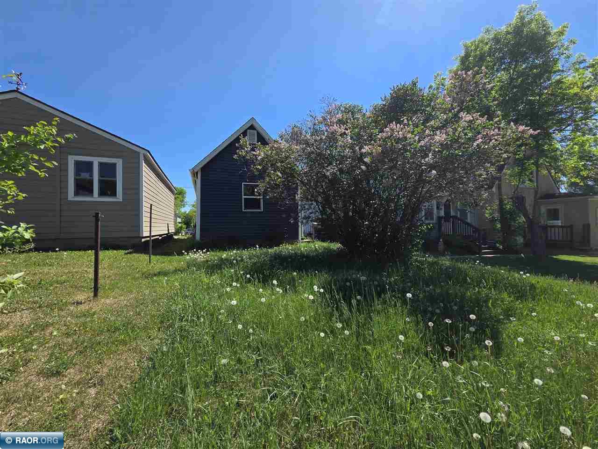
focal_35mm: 13
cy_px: 224
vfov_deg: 89.9
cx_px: 299
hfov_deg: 106.2
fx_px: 225
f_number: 2.2
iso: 50
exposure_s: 1/1588
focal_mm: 2.2
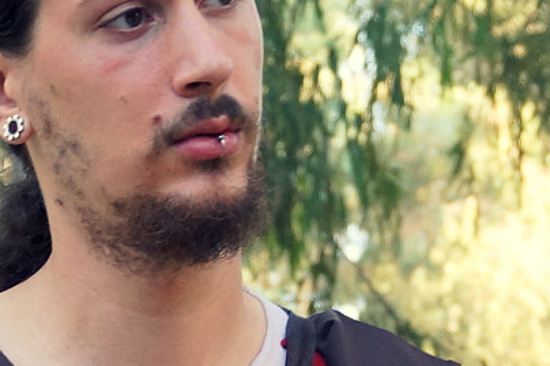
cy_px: 501
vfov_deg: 5.8
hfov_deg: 8.7
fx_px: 3597
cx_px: 67
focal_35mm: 236
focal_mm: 31
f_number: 5
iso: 640
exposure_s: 1/160
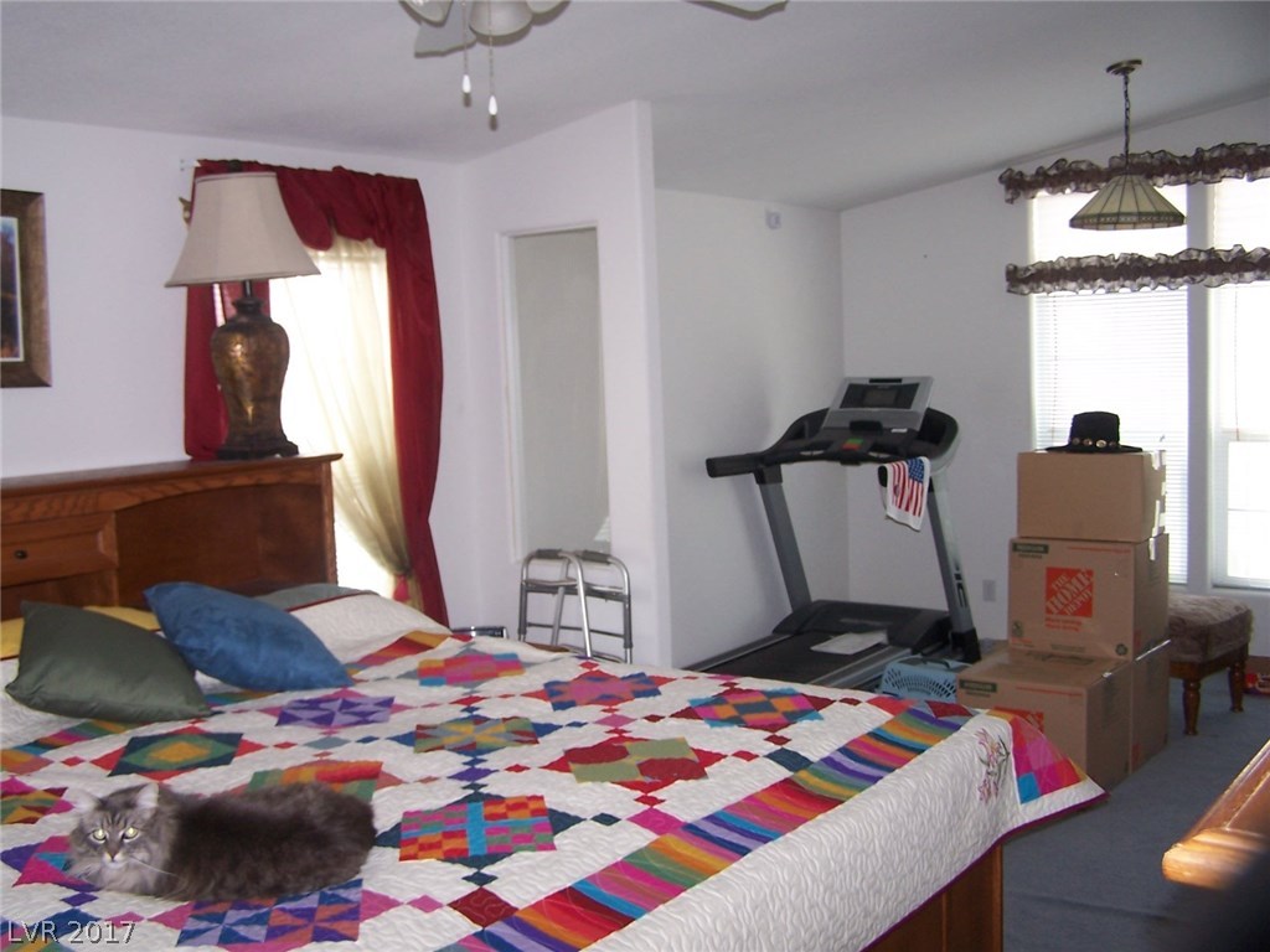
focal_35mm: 38
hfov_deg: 49.0
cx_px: 635
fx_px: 1394
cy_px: 476
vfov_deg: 37.7
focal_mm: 6.3
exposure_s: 1/60
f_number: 2.8
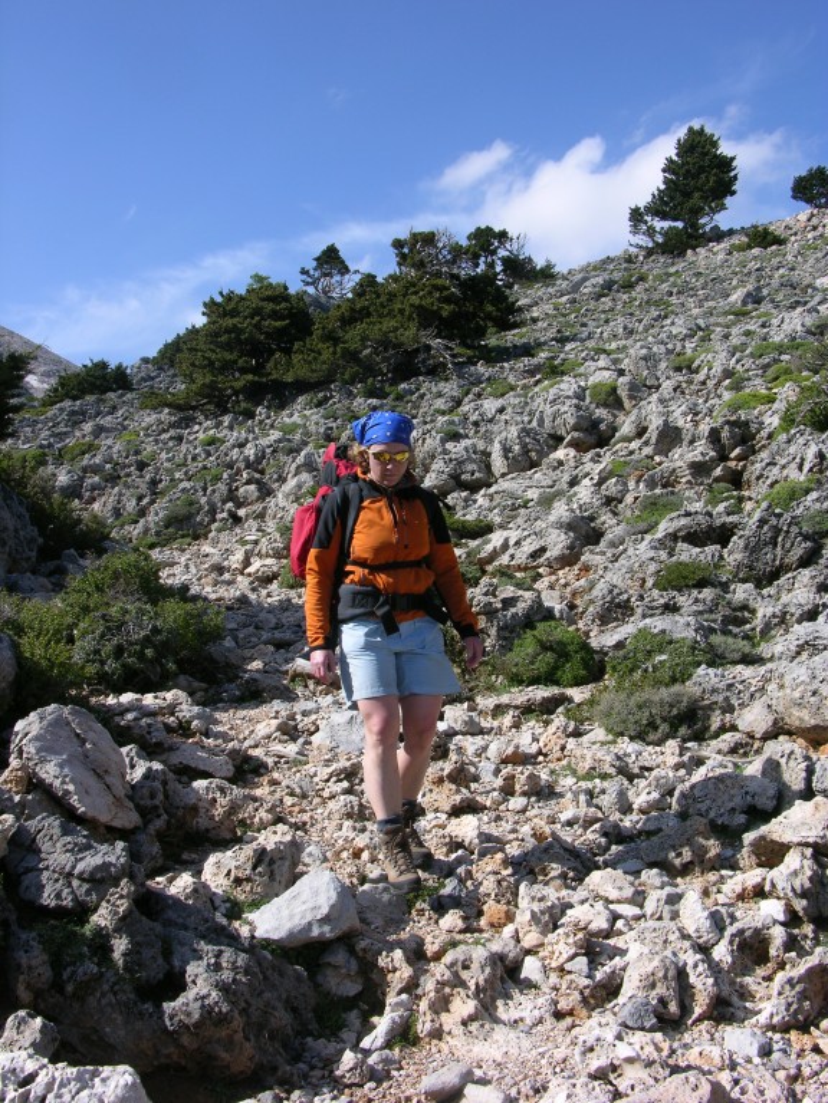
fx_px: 1116
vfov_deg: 52.6
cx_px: 414
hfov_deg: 40.7
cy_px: 552
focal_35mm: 35
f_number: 6.3
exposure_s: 1/206
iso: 50
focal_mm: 8.9
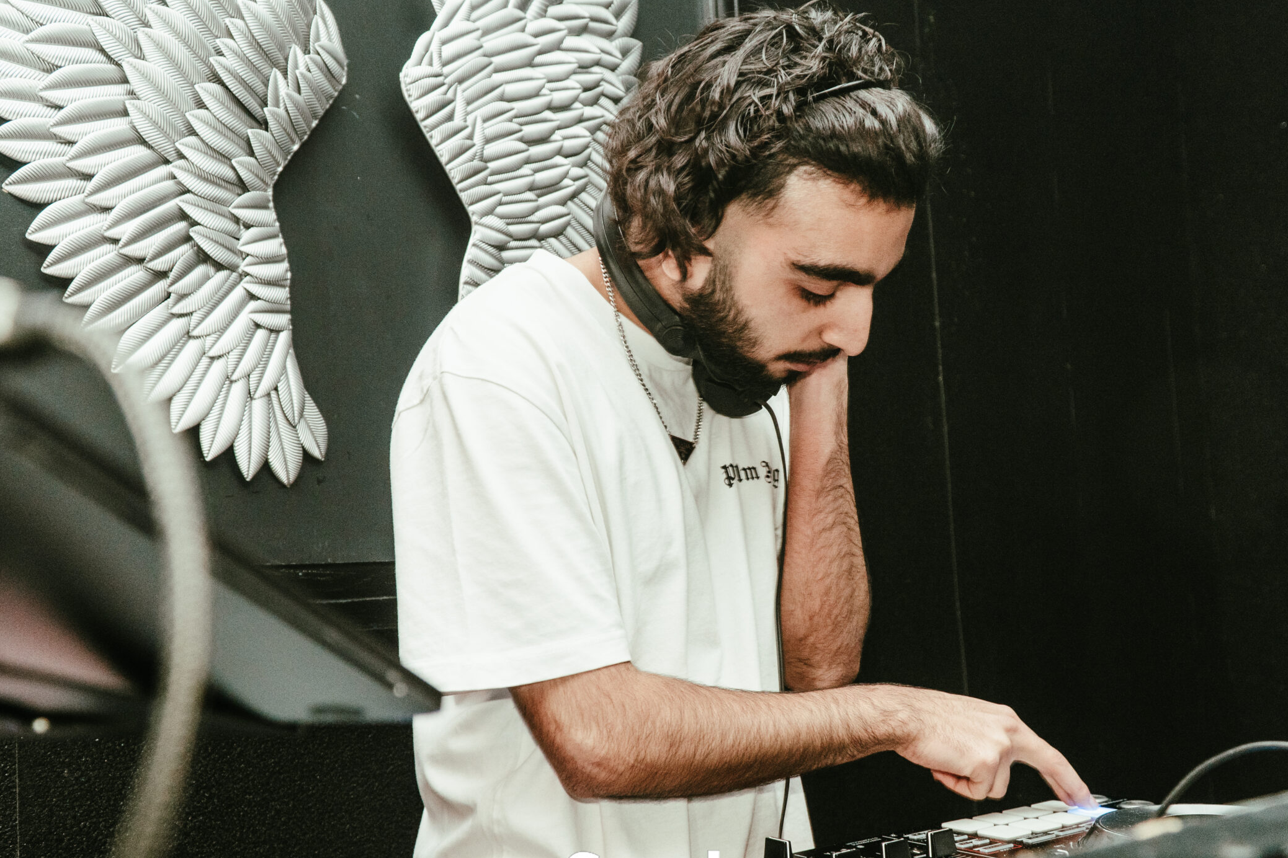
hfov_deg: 51.9
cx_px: 650
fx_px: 1324
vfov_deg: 35.9
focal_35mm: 37
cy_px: 473
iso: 800
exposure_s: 1/125
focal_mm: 20
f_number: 4
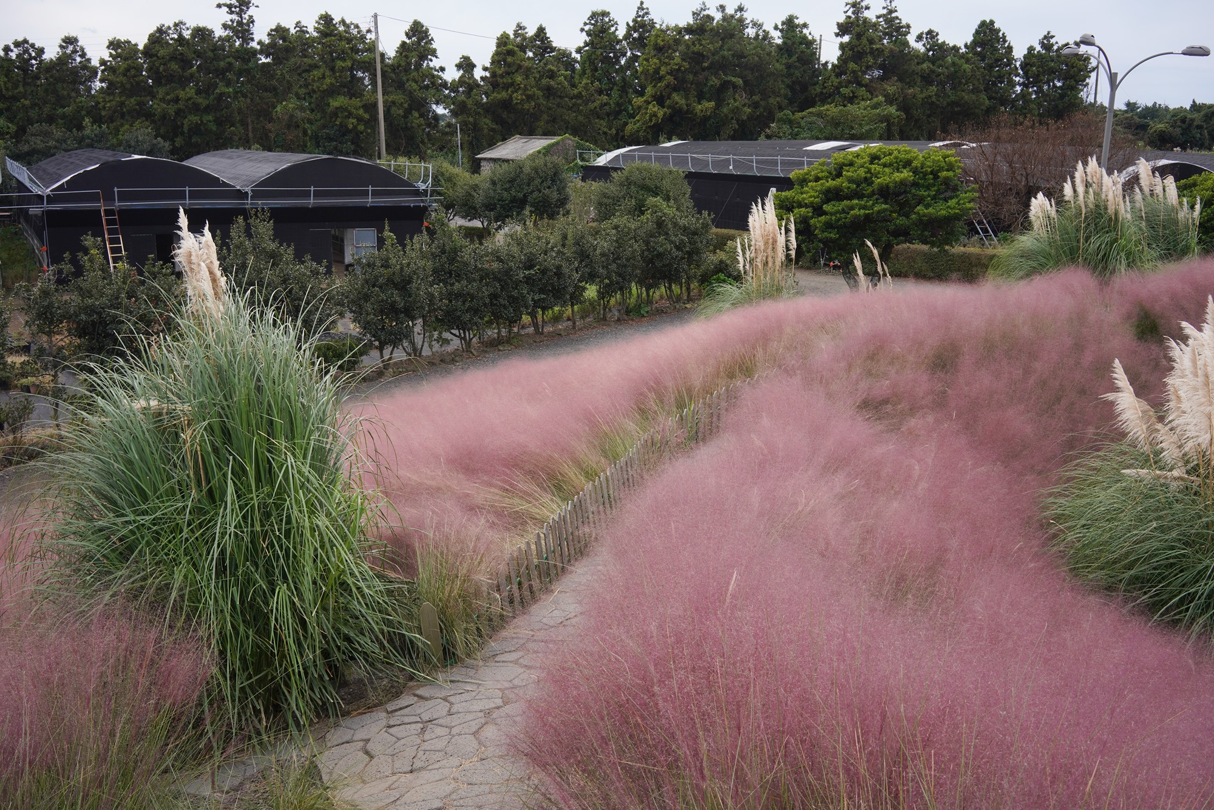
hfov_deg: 54.4
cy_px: 405
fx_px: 1180
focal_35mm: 35
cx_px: 607
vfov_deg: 37.9
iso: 400
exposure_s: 1/100
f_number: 11
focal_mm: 35
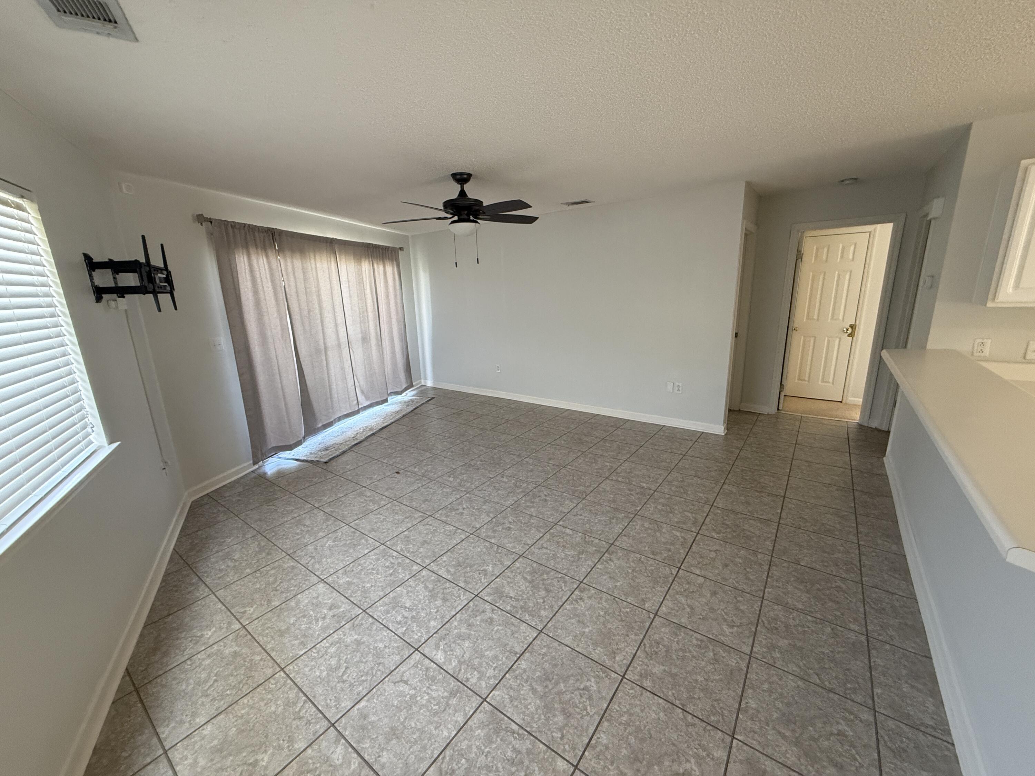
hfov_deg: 102.1
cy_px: 388
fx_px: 419
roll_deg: +2.2
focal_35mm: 14
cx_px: 518
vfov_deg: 85.7
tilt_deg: -12.9
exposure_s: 1/90
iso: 320
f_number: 2.2
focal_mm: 2.22
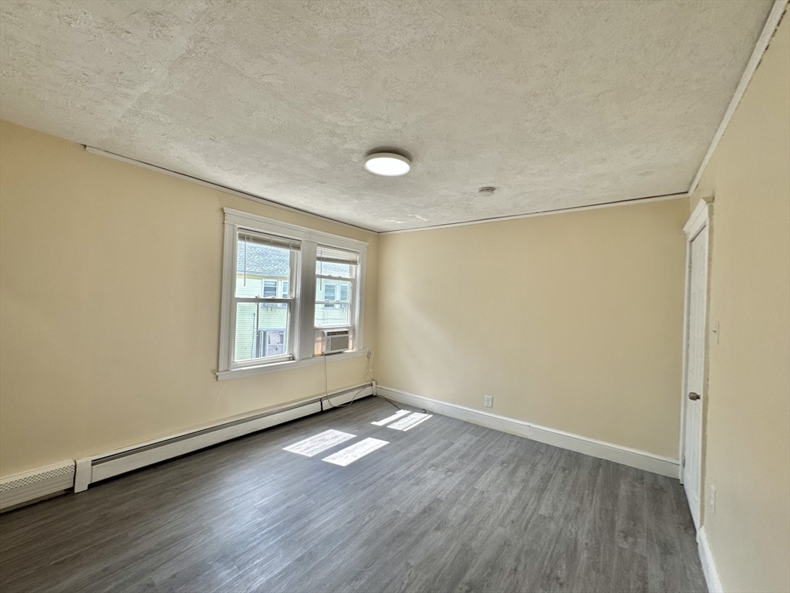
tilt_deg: +0.4
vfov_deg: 85.7
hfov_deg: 102.1
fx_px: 320
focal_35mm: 14
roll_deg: -2.1
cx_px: 395
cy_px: 296
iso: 40
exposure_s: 1/218
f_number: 2.2
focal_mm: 2.22
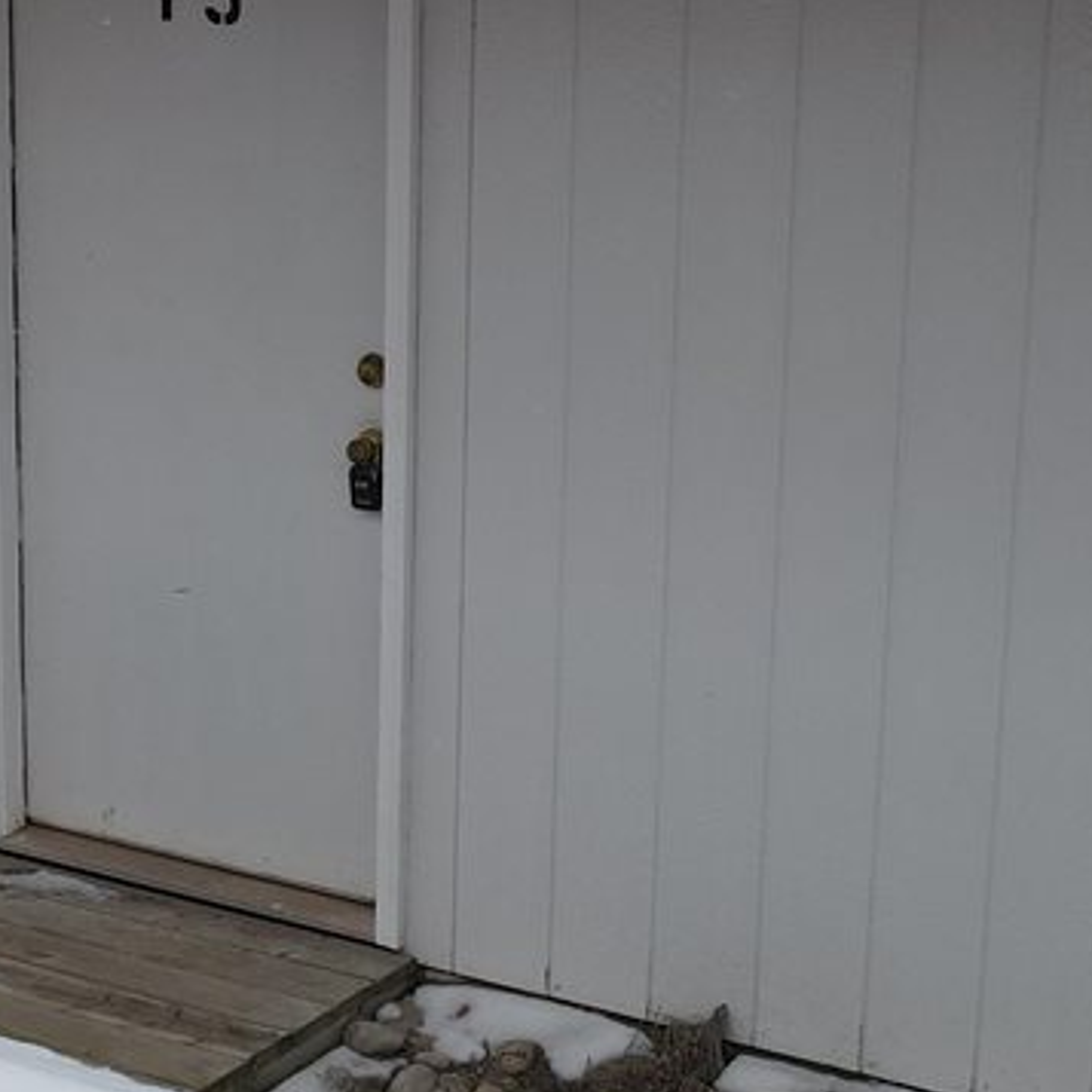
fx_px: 2712
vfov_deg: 22.8
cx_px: 306
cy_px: 560
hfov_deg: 22.6
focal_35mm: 76
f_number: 2.8
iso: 110
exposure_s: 1/500
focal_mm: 4.5
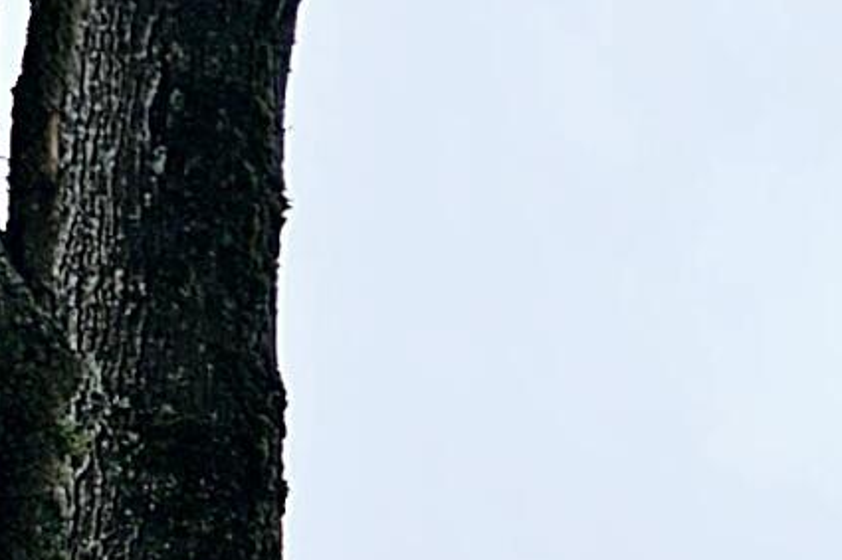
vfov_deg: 7.5
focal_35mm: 169
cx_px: 1730
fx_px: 3951
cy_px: 1417
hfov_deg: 11.0
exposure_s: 1/385
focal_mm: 6.3
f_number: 1.7
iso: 10
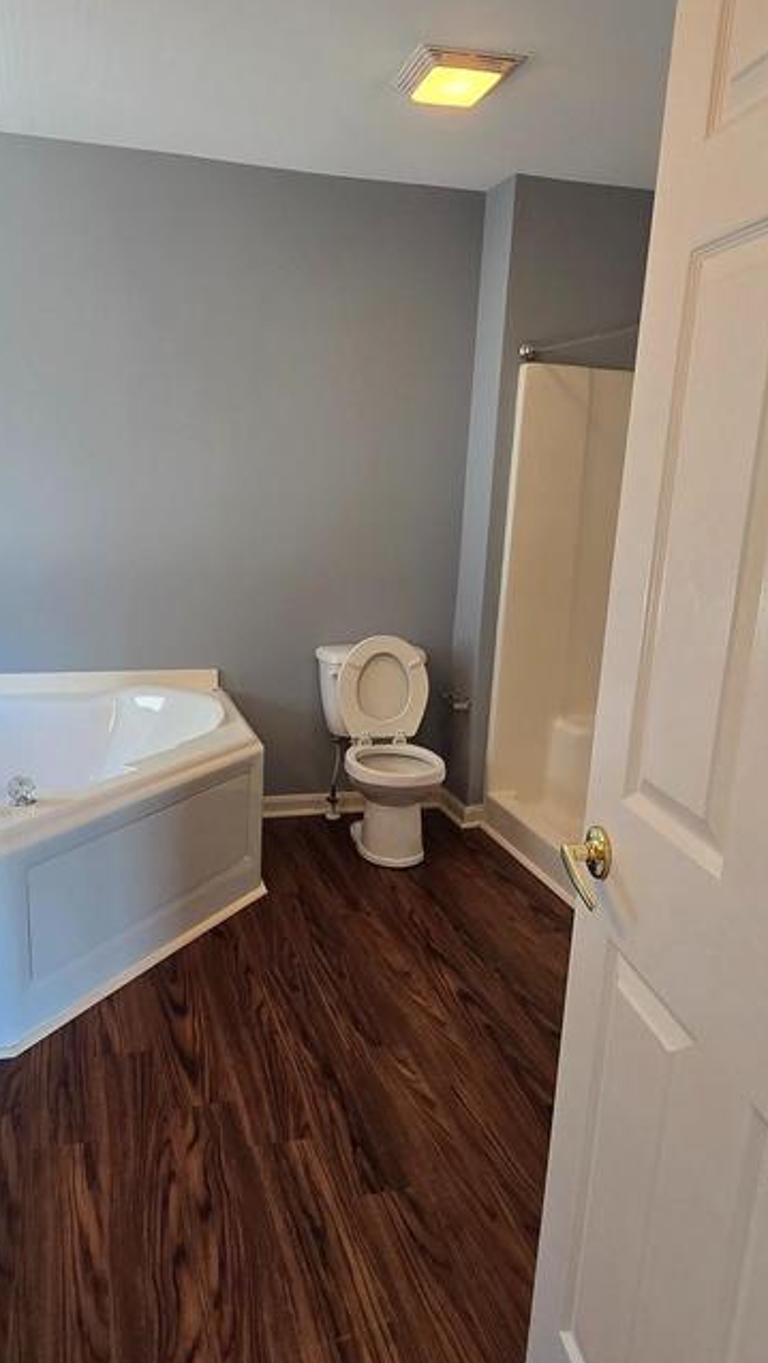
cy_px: 723
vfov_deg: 76.2
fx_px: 868
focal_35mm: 24
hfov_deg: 47.5
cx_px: 306
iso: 125
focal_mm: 2.2
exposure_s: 1/60
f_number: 2.2
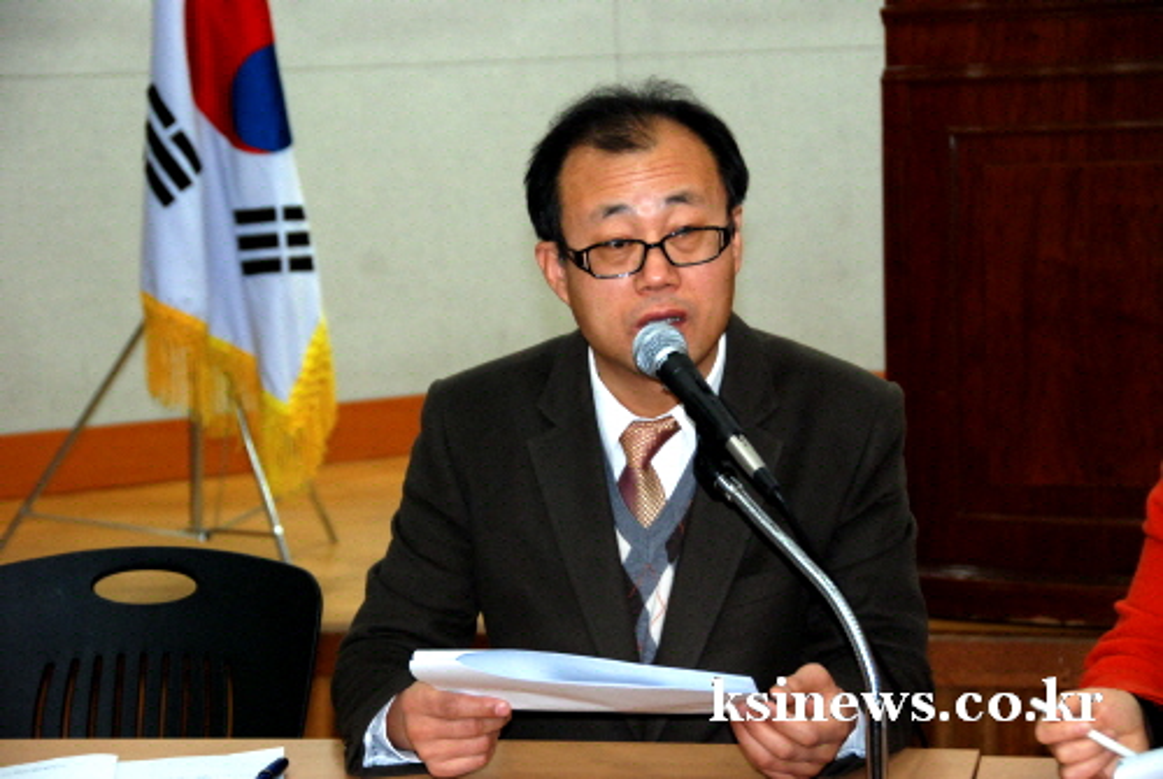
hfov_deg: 20.9
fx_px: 3154
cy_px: 390
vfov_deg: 14.1
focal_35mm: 98
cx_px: 582
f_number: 5
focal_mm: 65
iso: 800
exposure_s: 1/60
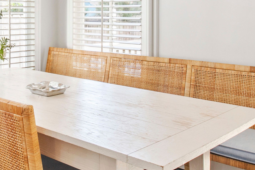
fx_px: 361
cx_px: 53
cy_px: 3
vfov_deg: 25.3
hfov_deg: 37.5
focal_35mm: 51
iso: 100
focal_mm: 10
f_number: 8
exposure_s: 1/6
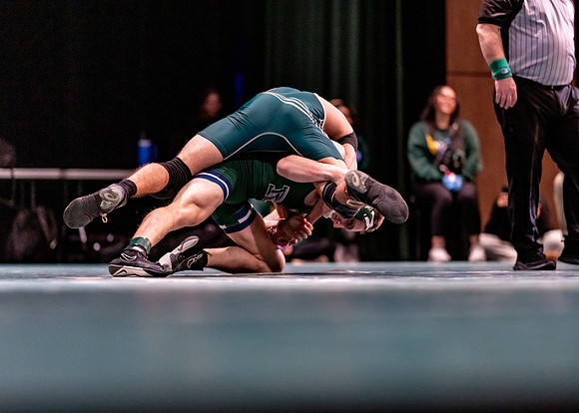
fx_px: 2326
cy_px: 206
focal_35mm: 141
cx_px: 290
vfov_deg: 10.2
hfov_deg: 14.2
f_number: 1.8
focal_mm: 135
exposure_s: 1/800
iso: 2000
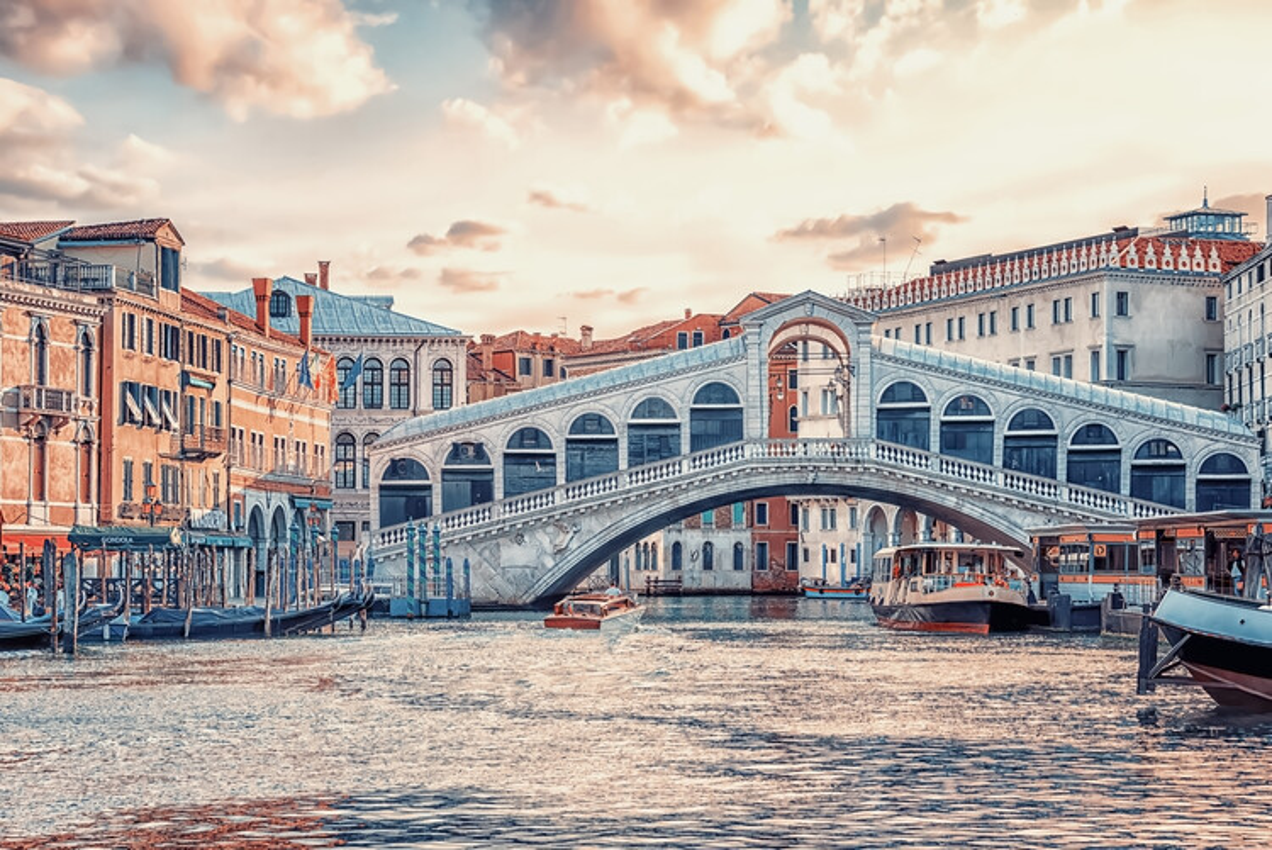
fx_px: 2757
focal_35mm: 78
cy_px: 425
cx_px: 636
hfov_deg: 26.0
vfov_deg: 17.5
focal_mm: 78
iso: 64
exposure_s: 1/125
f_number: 5.6
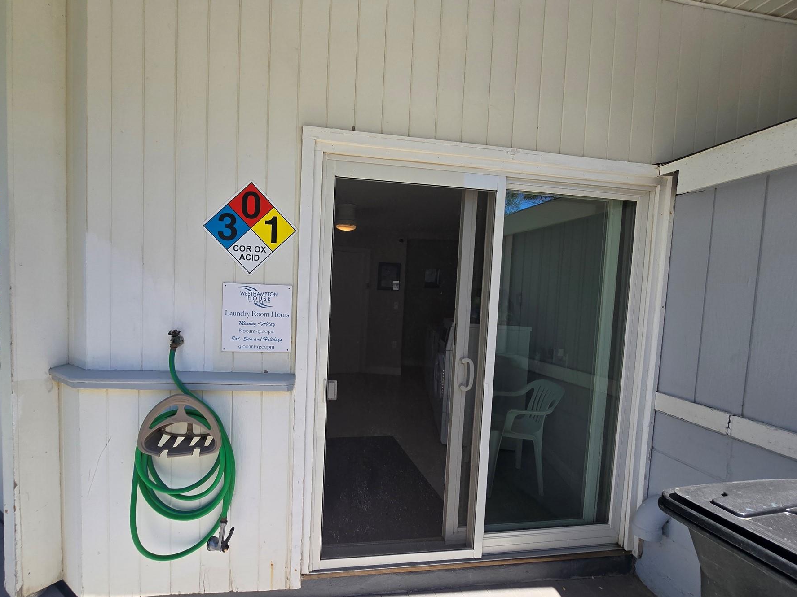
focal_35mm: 15
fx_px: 345
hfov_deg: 97.8
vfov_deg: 81.7
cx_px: 354
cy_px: 305
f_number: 2.2
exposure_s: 1/1024
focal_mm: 2.2
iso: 50
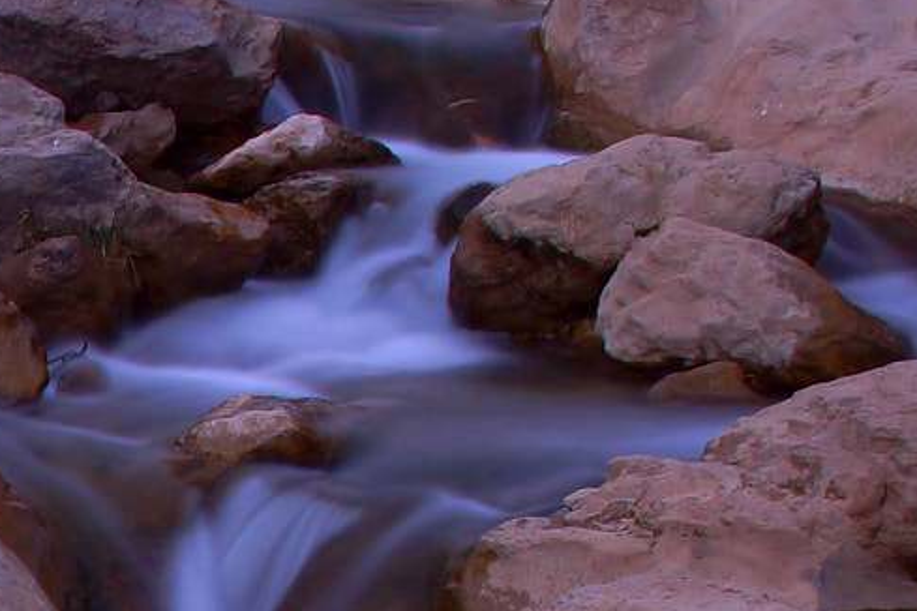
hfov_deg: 11.8
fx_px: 4152
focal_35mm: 163
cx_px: -658
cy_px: 930
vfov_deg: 8.2
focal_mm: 26
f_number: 11
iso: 50
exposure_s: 6
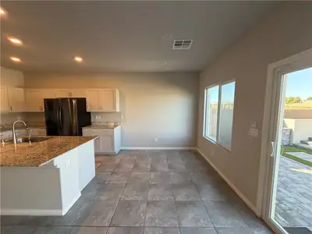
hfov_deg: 102.1
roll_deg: -0.2
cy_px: 117
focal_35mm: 14
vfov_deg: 85.7
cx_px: 156
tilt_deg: -4.7
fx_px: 126
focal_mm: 2.22
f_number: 2.2
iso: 200
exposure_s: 1/120
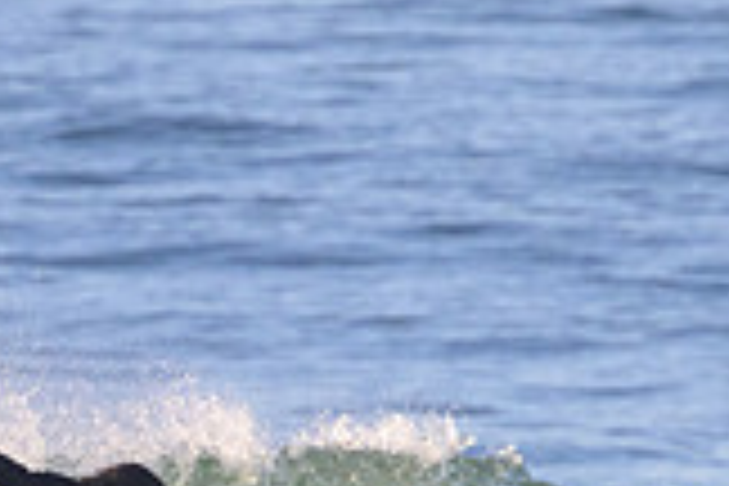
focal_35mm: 2470
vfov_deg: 0.6
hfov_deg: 0.8
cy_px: 740
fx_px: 50014
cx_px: 306
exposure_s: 1/2000
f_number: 11
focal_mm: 690
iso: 2800
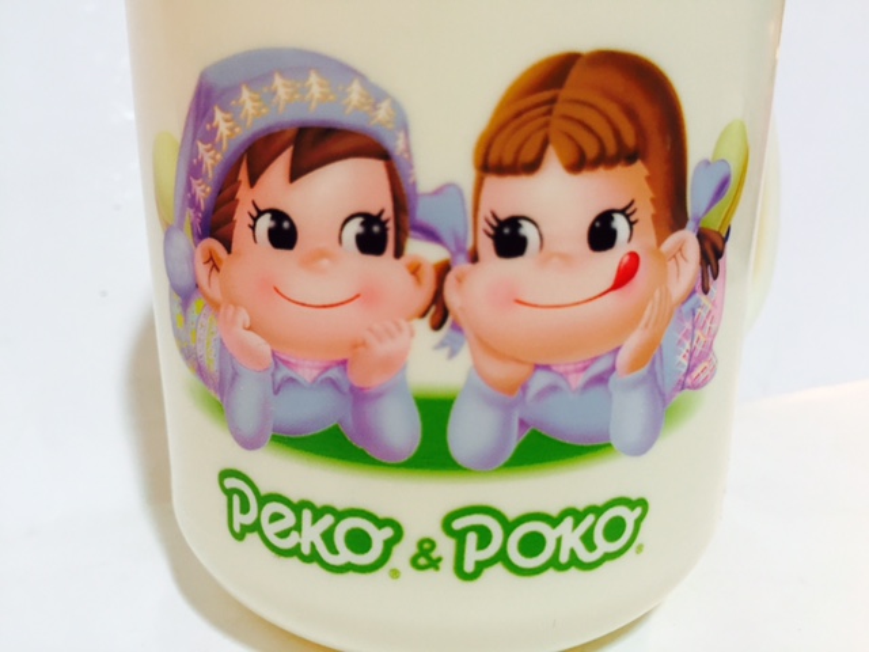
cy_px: 326
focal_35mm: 29
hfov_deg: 61.7
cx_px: 434
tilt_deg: -9.7
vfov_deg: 48.2
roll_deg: -0.2
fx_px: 728
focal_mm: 4.15
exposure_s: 1/33
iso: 64
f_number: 2.2
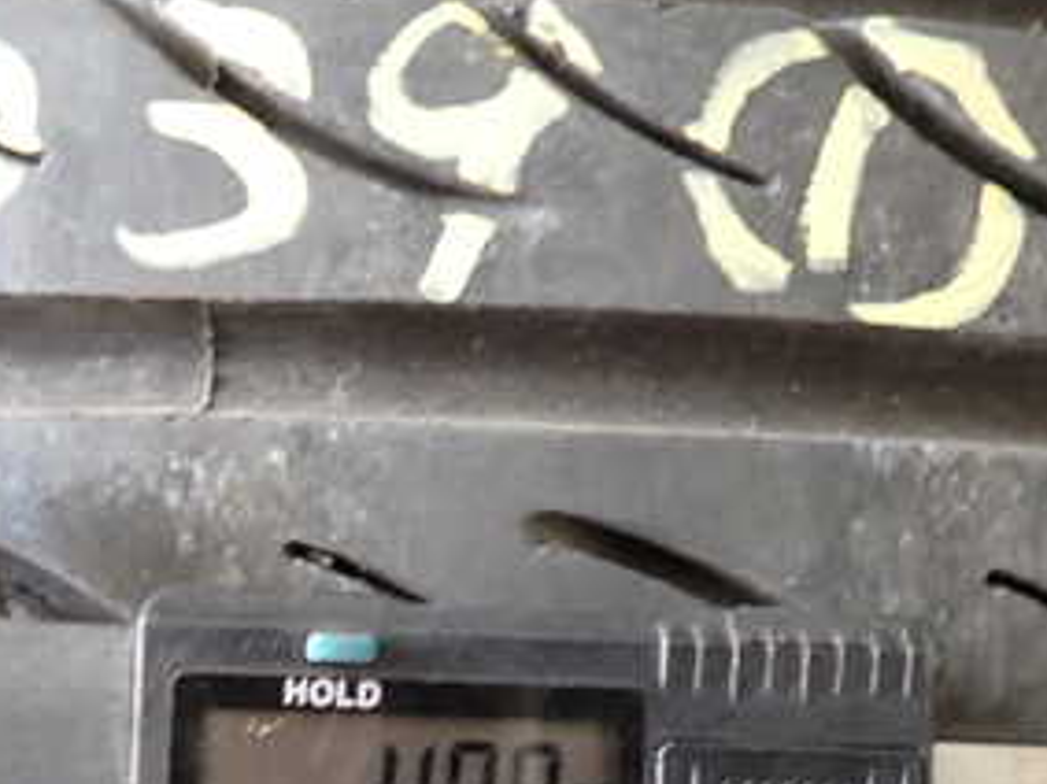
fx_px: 1602
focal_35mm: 53
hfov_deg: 36.0
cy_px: 632
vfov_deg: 27.0
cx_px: 411
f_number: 2
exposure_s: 1/30
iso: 200
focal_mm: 4.5
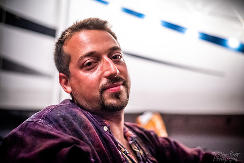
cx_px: 122
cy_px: 82
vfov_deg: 27.0
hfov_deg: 39.6
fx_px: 339
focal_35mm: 50
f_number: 2
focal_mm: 50
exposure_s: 1/80
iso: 6400
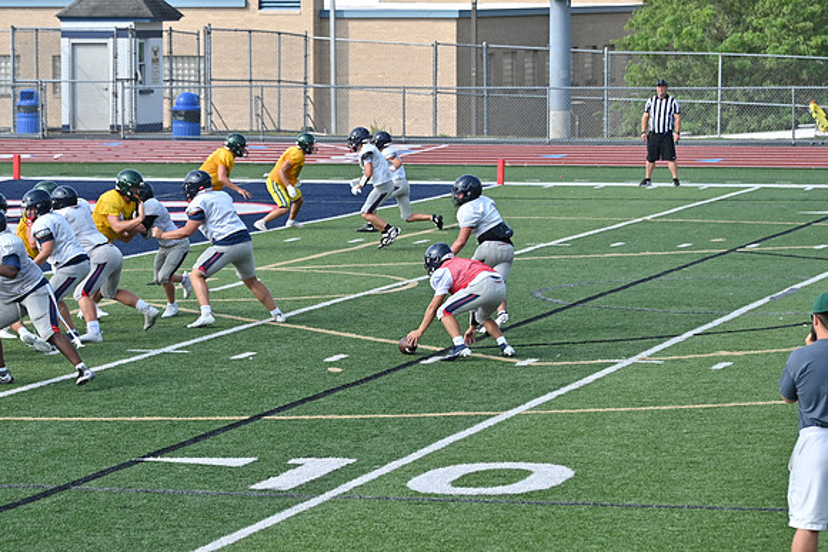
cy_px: 276
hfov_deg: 11.8
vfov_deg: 7.9
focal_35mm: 174
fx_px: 4003
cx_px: 414
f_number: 5.6
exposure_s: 1/800
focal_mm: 116
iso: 220
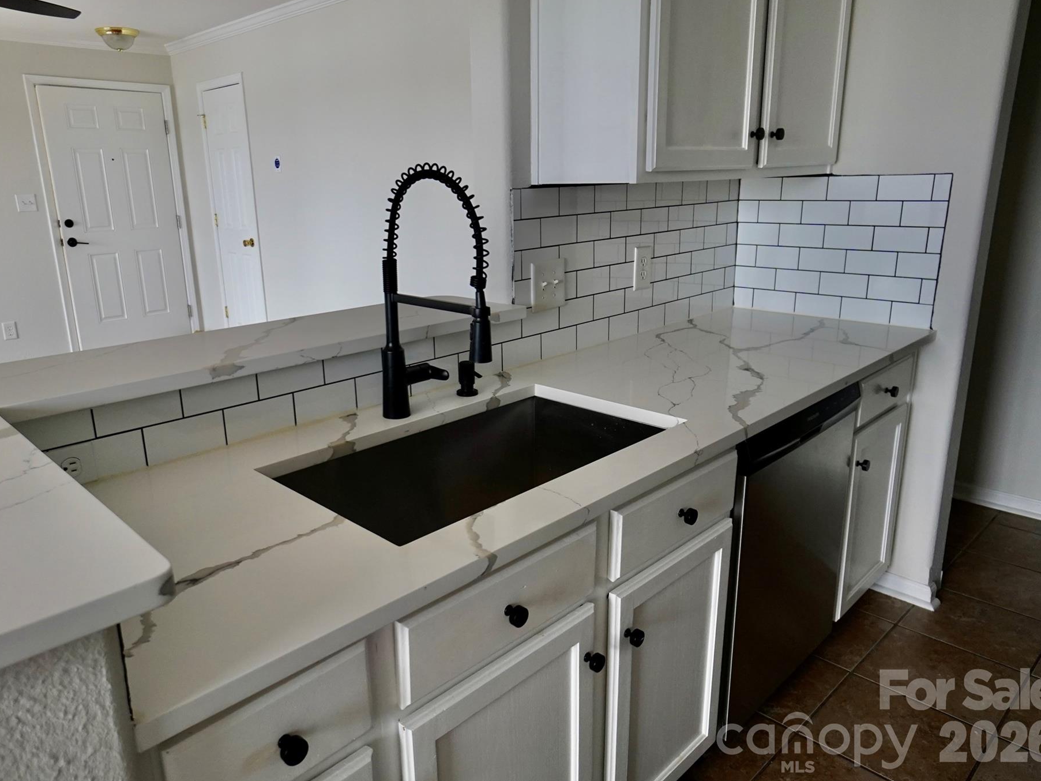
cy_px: 389
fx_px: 722
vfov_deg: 56.8
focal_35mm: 24
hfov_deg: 71.4
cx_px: 473
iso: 1000
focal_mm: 15
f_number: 4
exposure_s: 1/160
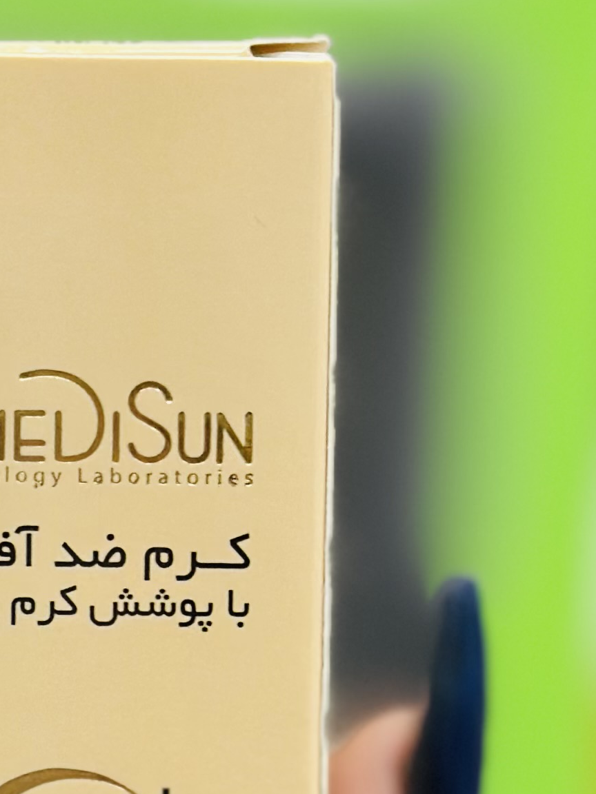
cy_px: 912
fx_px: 3857
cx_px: 59
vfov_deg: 11.6
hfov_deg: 8.8
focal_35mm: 168
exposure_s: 1/100
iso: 100
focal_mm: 6.86
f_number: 1.78
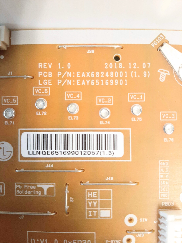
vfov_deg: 67.3
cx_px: 91
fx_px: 182
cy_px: 122
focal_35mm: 26
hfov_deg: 53.1
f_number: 1.7
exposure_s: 1/60
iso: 125
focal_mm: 3.93
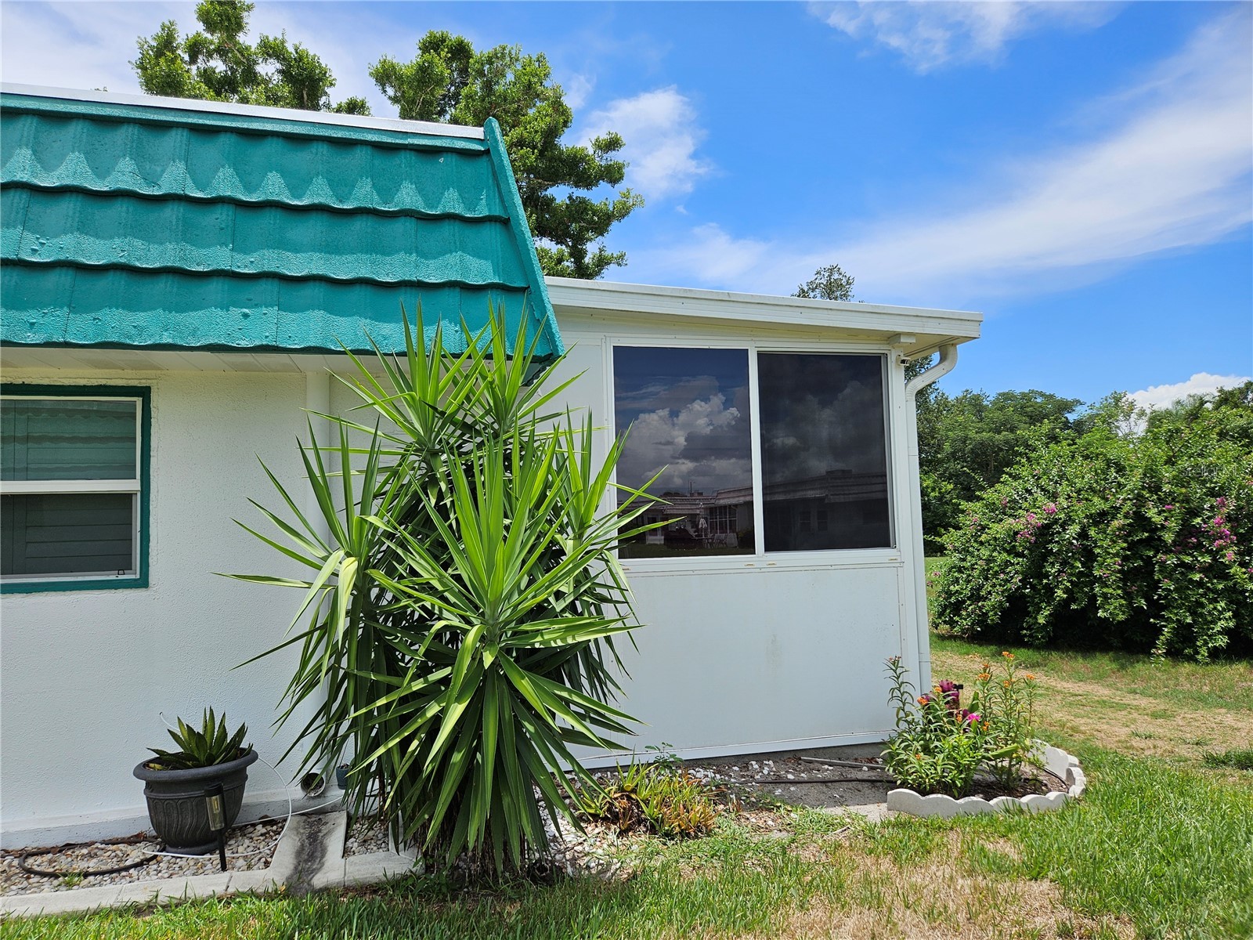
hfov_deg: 73.9
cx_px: 626
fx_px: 833
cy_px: 470
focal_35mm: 23
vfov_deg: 58.9
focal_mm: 5.4
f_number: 1.8
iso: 25
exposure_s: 1/2371
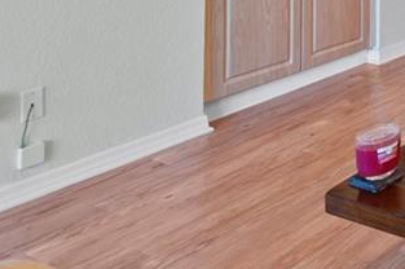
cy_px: -118
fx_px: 551
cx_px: 551
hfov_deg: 30.2
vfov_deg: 23.0
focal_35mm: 49
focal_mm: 10
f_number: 8
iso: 200
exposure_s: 1
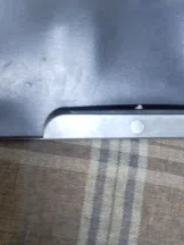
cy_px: 40
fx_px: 354
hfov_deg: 28.8
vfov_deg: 36.5
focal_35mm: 50
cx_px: 53
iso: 3473
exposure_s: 1/14.3
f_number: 1.8
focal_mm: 4.05
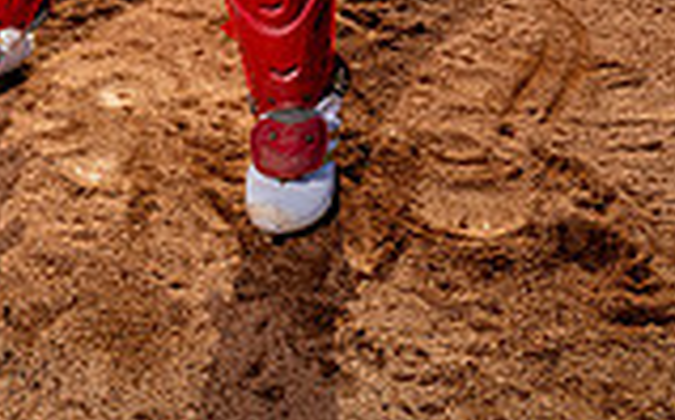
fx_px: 1488
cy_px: -518
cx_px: 102
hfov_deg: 25.0
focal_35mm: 81
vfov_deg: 13.0
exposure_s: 1/1000
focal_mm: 28
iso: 100
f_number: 4.5
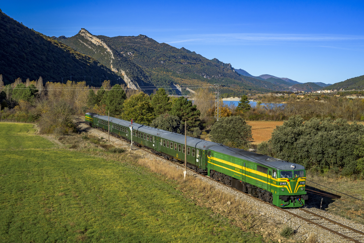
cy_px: 122
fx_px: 506
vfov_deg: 27.0
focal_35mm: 50
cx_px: 182
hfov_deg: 39.6
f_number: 8
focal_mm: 50
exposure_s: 1/1250
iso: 200
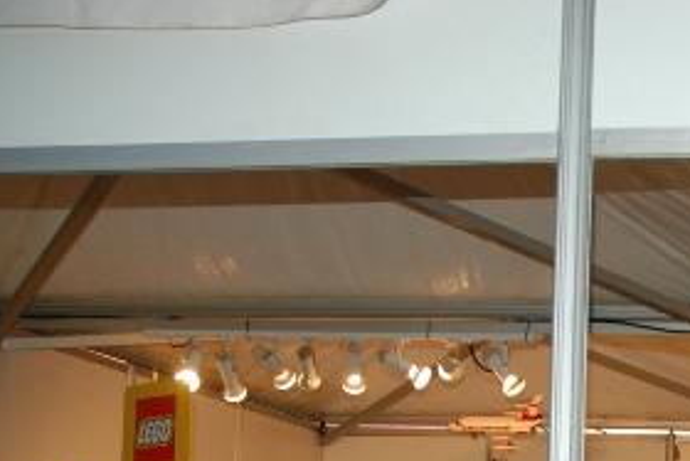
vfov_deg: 16.6
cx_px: 843
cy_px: 632
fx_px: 1477
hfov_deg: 23.8
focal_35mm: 77
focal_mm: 18
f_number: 3.5
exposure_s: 1/60
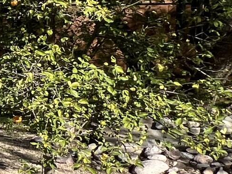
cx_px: -345
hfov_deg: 14.4
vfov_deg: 18.4
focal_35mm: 79
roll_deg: +0.1
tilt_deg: -2.7
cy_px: 24
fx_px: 529
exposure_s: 1/1340
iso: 32
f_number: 1.8
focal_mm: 1.57
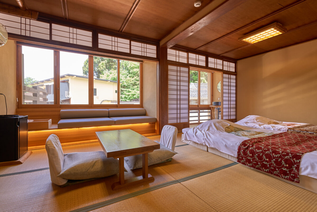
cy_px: 106
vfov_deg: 70.5
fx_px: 150
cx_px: 158
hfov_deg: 93.2
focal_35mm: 17
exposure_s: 1/15
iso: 125
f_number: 8
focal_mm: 17
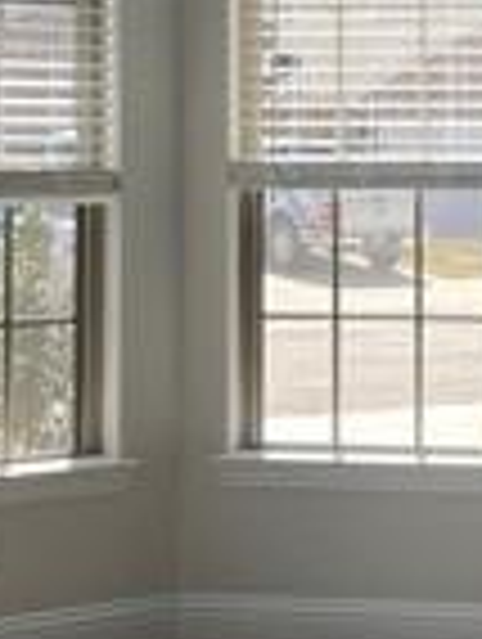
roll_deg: +0.1
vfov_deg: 16.8
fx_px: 2166
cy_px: 202
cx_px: 473
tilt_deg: -1.3
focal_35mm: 117
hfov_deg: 12.6
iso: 32
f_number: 1.6
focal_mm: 4.2
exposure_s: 1/254
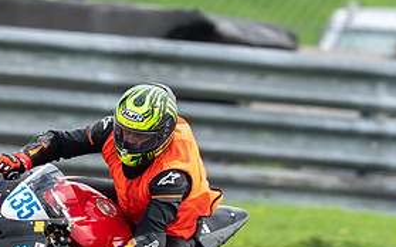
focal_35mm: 2089
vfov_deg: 0.6
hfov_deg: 1.0
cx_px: 14
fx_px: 22531
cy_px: 239
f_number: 5.6
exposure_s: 1/500
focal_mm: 600
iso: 200
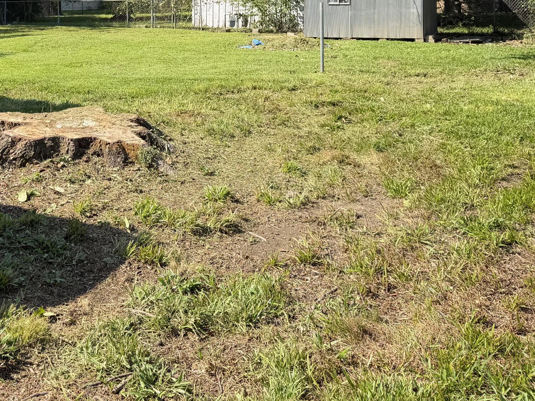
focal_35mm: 48
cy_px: 7
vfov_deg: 28.5
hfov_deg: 38.7
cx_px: 138
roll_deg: +0.6
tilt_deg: -0.8
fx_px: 742
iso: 80
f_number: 1.78
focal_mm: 6.76
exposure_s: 1/2169
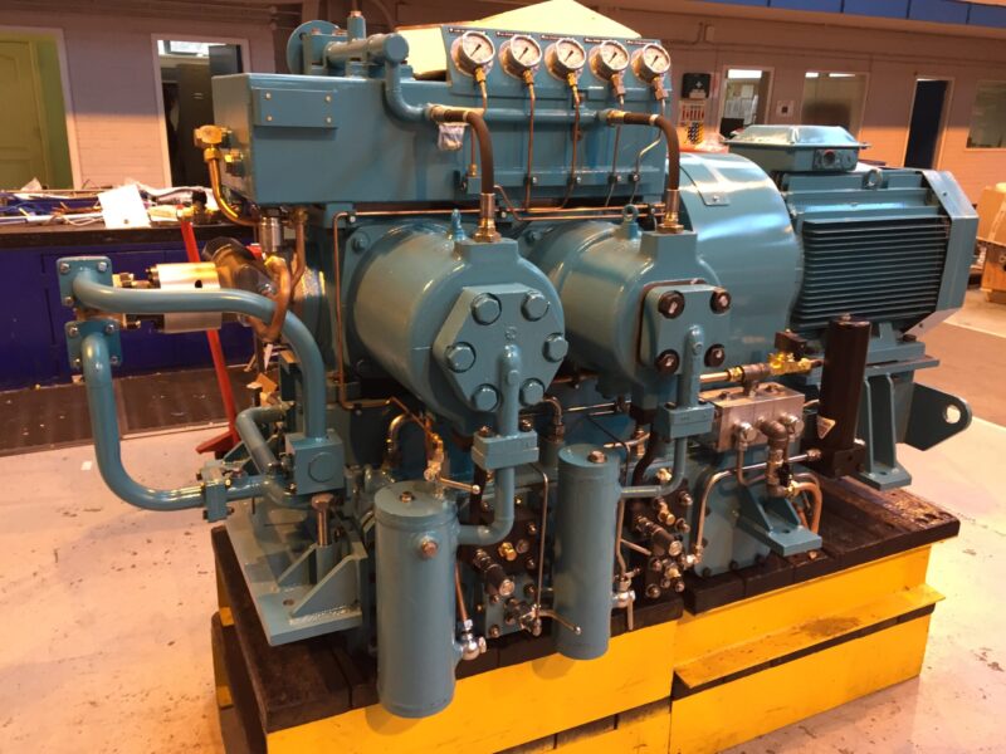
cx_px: 503
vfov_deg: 48.2
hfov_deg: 61.7
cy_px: 377
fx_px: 843
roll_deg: -2.8
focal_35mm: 29
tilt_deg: -16.8
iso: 80
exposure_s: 1/30
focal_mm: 4.15
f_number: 2.2
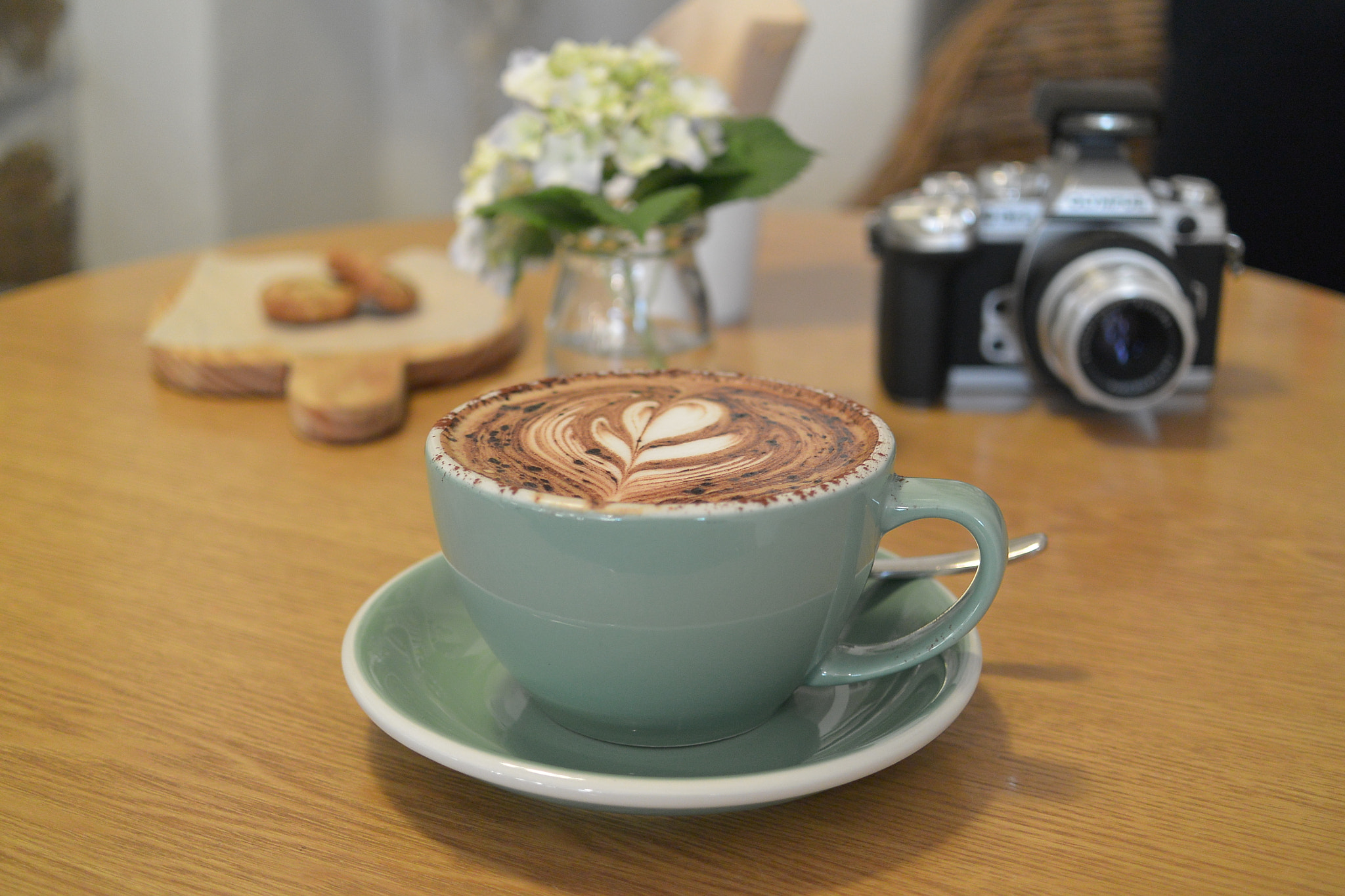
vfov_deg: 27.5
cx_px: 672
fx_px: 1830
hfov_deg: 40.3
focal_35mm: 49
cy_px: 448
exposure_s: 1/40
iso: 160
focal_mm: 18.5
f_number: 1.8
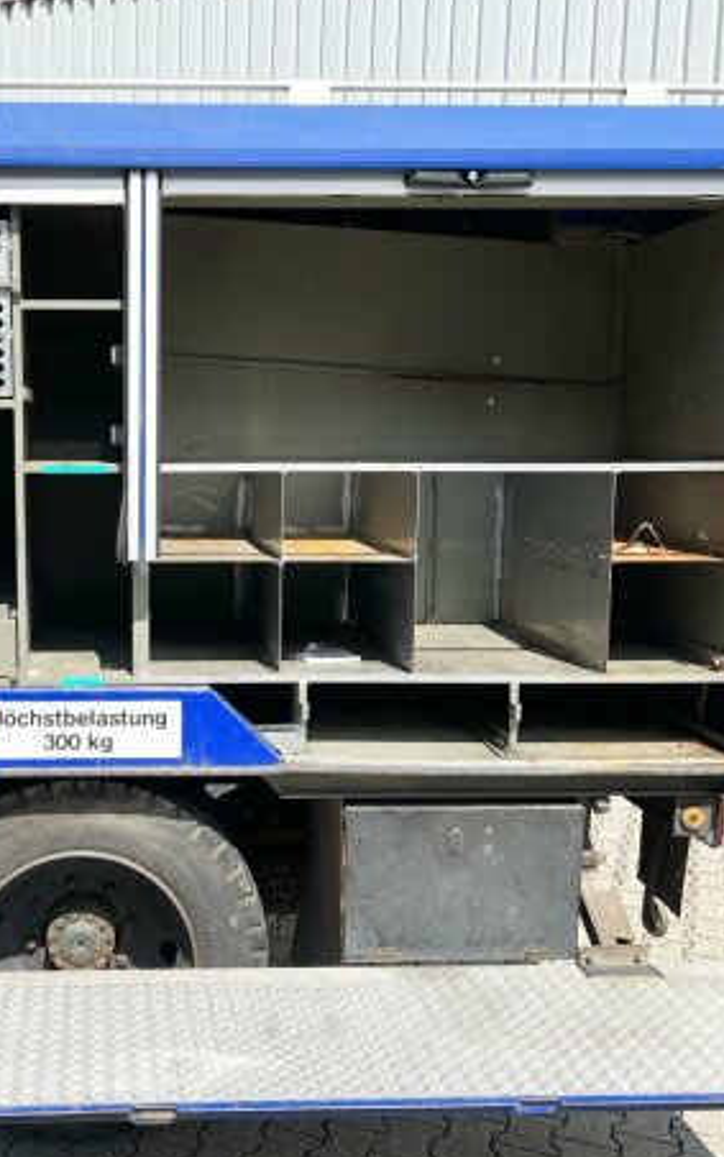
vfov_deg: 50.4
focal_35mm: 39
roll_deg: -2.3
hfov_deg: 31.9
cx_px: 136
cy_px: 578
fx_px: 1230
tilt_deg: -5.6
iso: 50
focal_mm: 5.7
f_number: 1.5
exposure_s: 1/3257
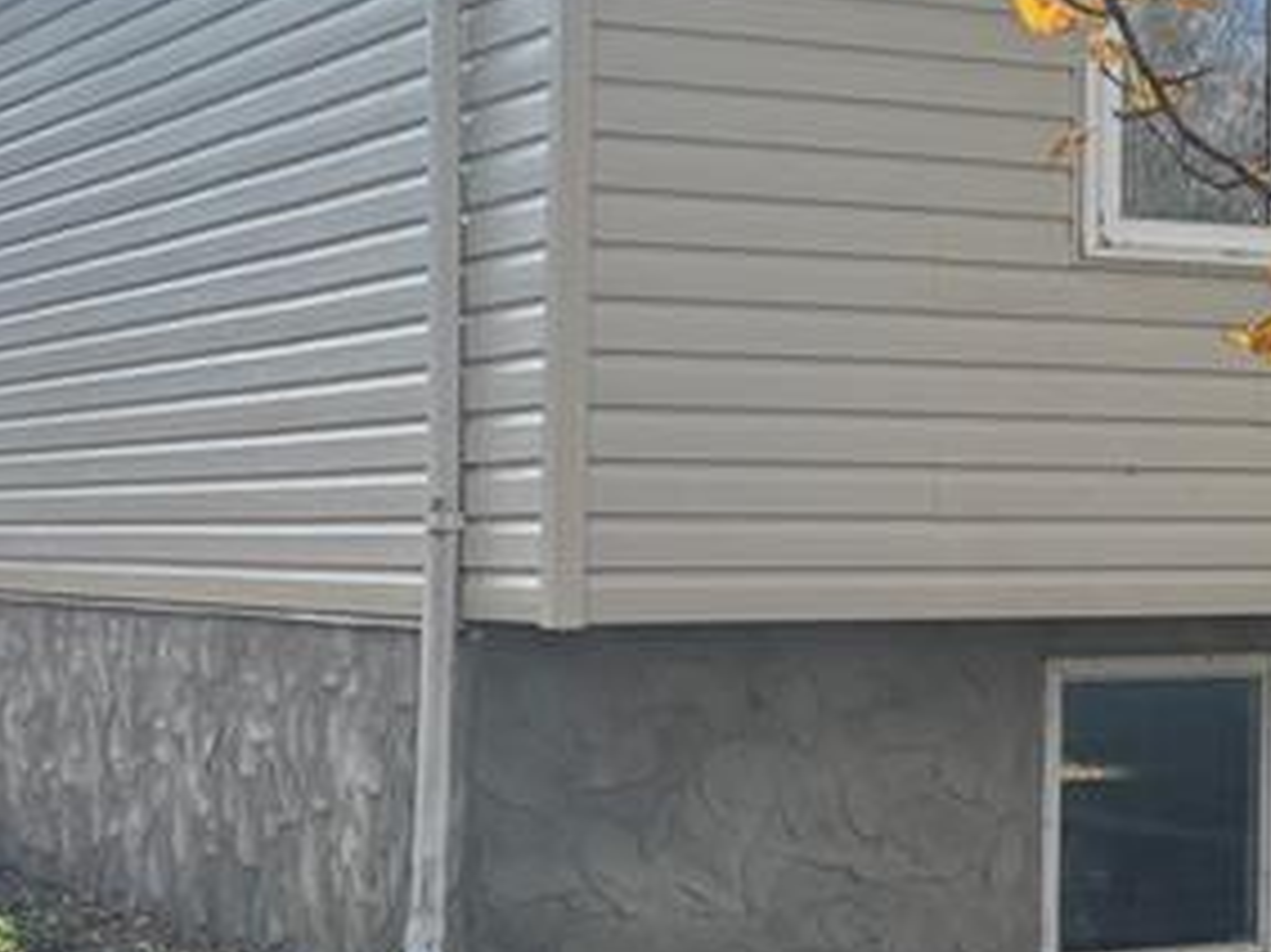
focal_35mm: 94
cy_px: 368
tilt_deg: +3.3
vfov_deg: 15.7
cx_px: 1464
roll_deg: -0.4
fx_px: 3450
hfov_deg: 19.8
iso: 64
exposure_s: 1/907
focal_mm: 5.96
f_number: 1.6
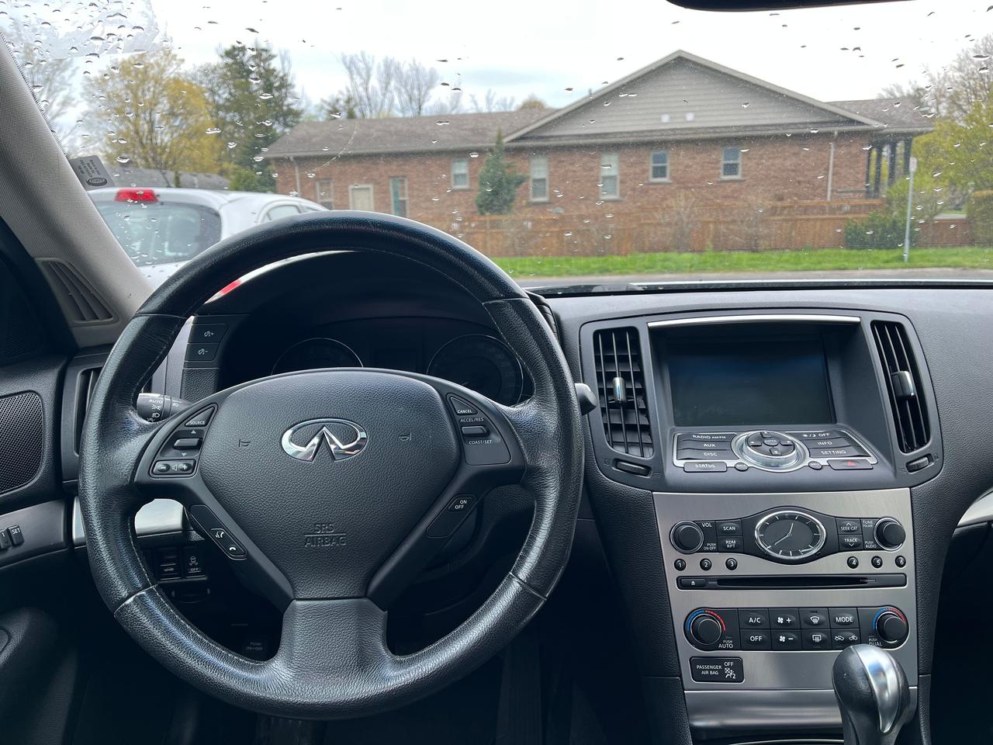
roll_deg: +1.3
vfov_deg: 53.1
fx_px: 746
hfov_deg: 67.3
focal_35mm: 26
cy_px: 372
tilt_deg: -11.7
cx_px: 496
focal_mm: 5.1
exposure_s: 1/189
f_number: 1.6
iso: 40
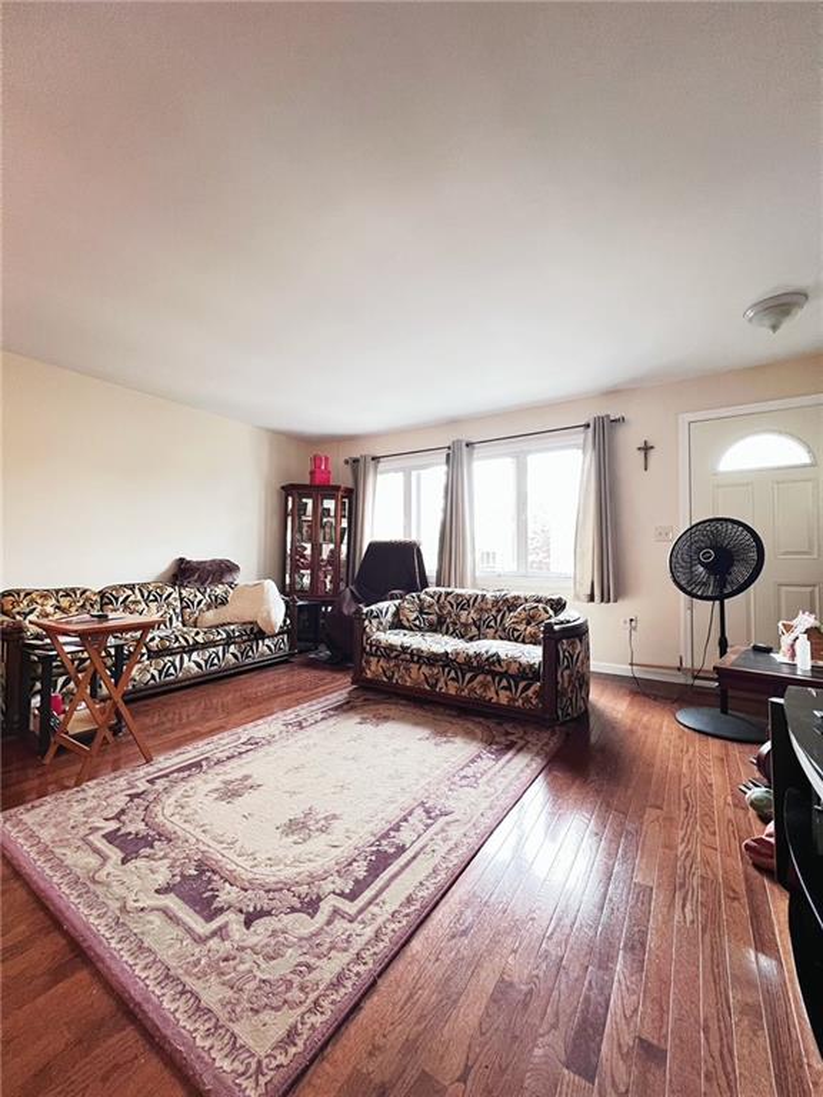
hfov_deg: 89.9
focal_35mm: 13
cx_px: 412
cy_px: 548
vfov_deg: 106.2
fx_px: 412
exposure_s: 1/60
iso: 400
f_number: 1.8
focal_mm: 1.57
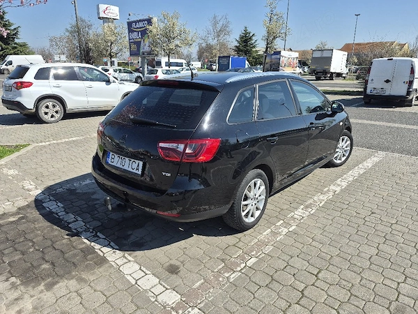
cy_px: 157
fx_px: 278
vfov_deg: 58.9
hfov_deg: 73.9
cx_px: 209
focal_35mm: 23
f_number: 1.8
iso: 80
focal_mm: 5.4
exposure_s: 1/10000
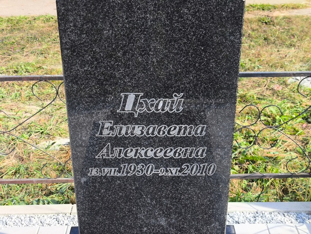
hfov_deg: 38.2
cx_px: 156
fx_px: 449
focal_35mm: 50
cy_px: 117
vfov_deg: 29.1
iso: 50
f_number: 1.7
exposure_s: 1/550
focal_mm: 4.71
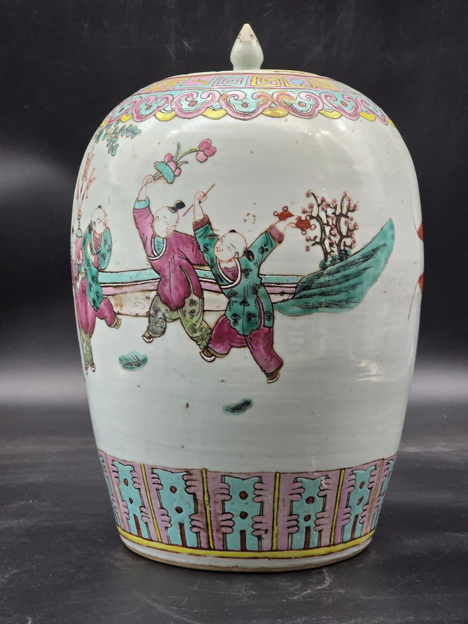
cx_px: 234
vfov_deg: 28.2
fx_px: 1244
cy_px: 312
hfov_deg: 21.3
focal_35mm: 69
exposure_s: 1/45.6
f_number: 2.4
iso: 125
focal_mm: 7.9
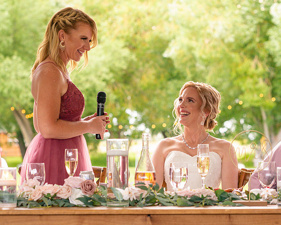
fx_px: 1160
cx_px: 169
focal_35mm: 140
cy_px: 107
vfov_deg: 11.1
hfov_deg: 13.8
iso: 1600
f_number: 4
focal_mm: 85
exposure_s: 1/160
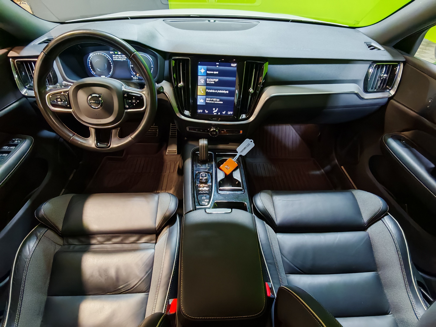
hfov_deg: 87.8
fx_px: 227
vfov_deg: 71.6
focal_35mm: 18
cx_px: 218
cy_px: 164
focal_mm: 1.82
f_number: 2
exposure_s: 1/33
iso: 400
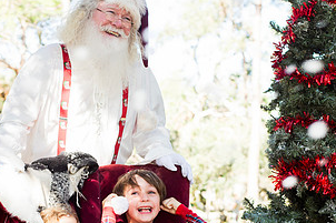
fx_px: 895
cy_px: 175
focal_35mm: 96
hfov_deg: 21.2
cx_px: 121
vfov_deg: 14.2
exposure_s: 1/125
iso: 125
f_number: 4.5
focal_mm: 50
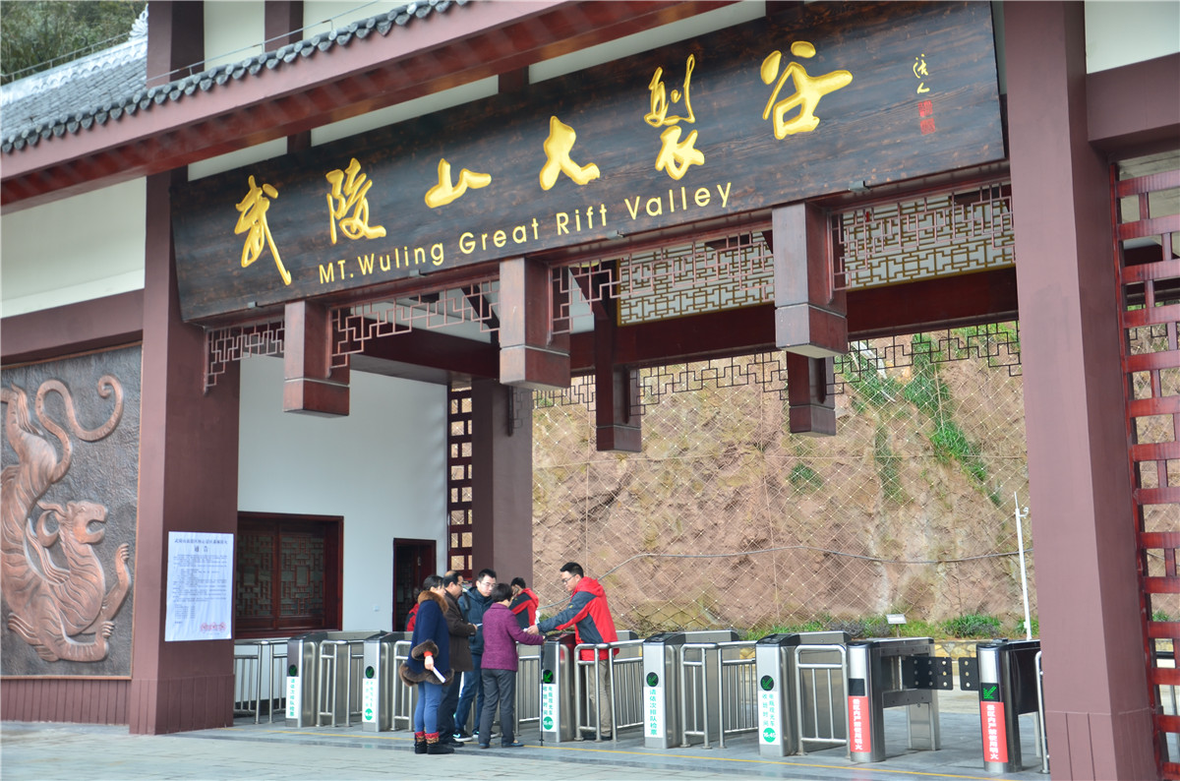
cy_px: 390
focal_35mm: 45
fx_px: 1471
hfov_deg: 43.7
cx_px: 590
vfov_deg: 29.7
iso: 100
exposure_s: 1/40
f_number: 4.2
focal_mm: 30
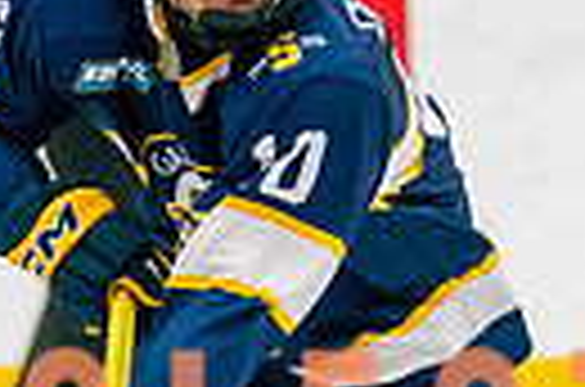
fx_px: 12920
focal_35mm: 797
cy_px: 533
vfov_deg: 1.7
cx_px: 409
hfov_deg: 2.6
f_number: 2.8
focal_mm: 124
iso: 3200
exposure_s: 1/1250
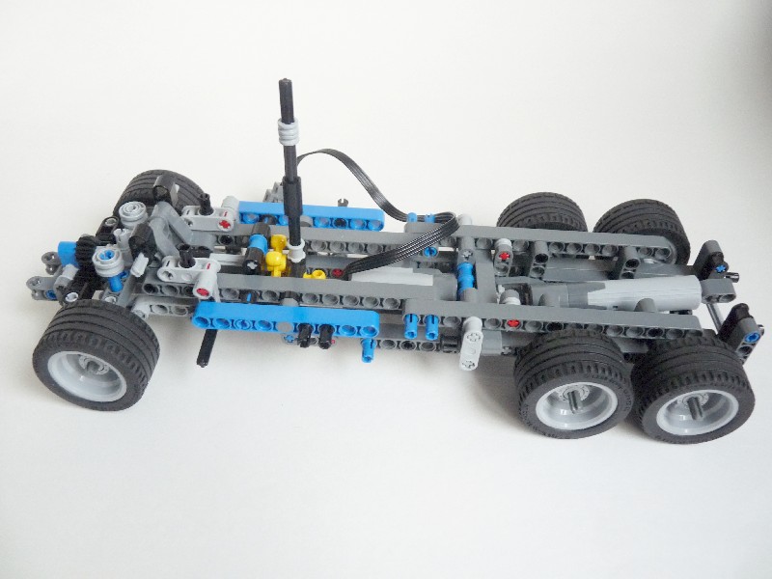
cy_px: 290
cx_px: 386
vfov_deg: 45.4
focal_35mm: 31
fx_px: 691
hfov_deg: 58.4
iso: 320
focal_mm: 5.4
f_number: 3
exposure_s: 1/30
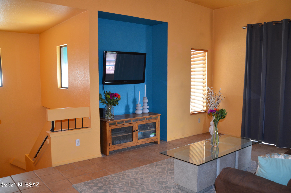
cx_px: 146
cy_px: 96
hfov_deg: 59.6
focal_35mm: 32
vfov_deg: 41.5
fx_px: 254
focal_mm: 21
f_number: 3.8
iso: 560
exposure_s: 1/60
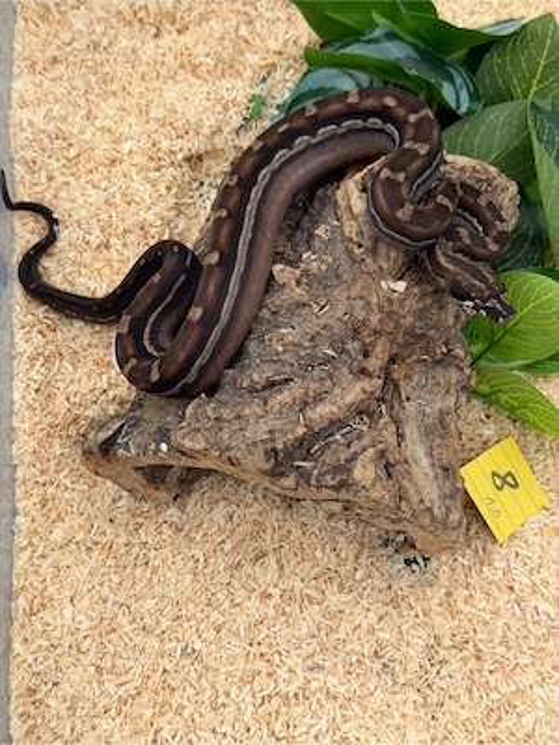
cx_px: 280
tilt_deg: -72.7
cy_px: 372
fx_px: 1034
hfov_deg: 30.3
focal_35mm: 48
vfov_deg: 39.7
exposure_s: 1/1642
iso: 64
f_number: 1.78
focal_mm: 6.76
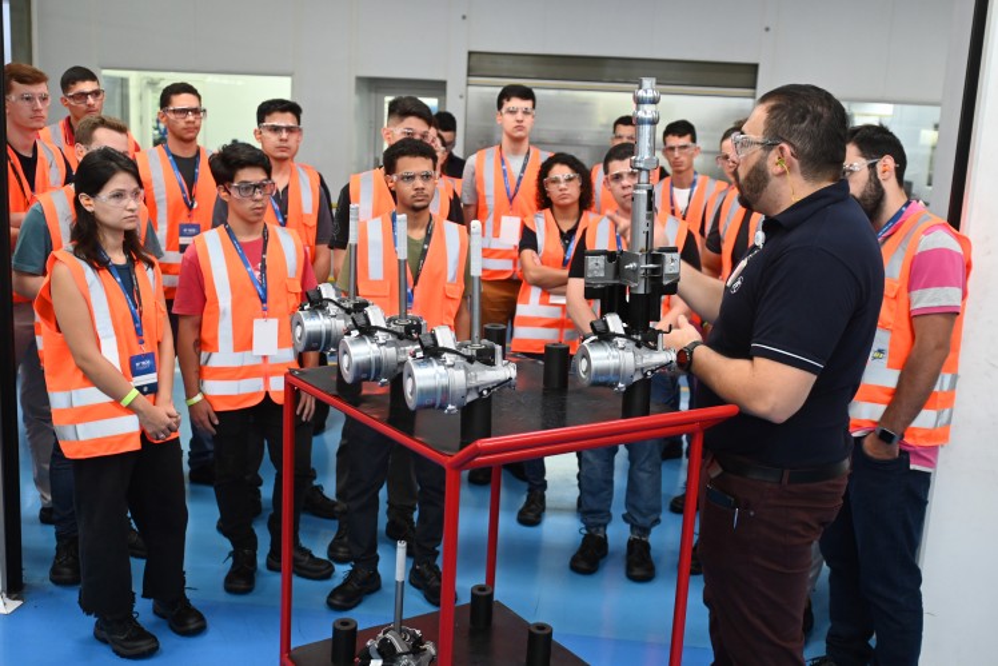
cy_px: 333
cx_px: 499
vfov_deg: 36.9
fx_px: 998
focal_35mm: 36
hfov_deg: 53.1
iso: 1000
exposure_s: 1/125
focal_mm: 24
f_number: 2.8
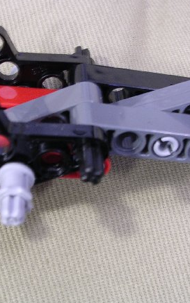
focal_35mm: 59
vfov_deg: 34.5
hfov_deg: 22.0
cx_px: 86
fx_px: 489
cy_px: 141
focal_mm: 5.8
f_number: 2.8
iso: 111
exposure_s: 1/3.7
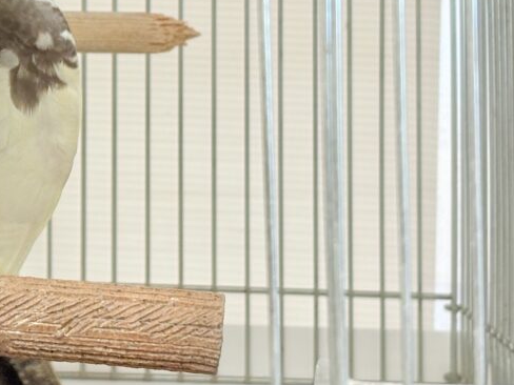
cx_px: -16
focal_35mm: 128
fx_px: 1901
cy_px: 4
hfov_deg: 15.1
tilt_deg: +3.7
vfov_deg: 11.5
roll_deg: -0.8
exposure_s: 1/50
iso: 80
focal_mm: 5.96
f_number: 1.6
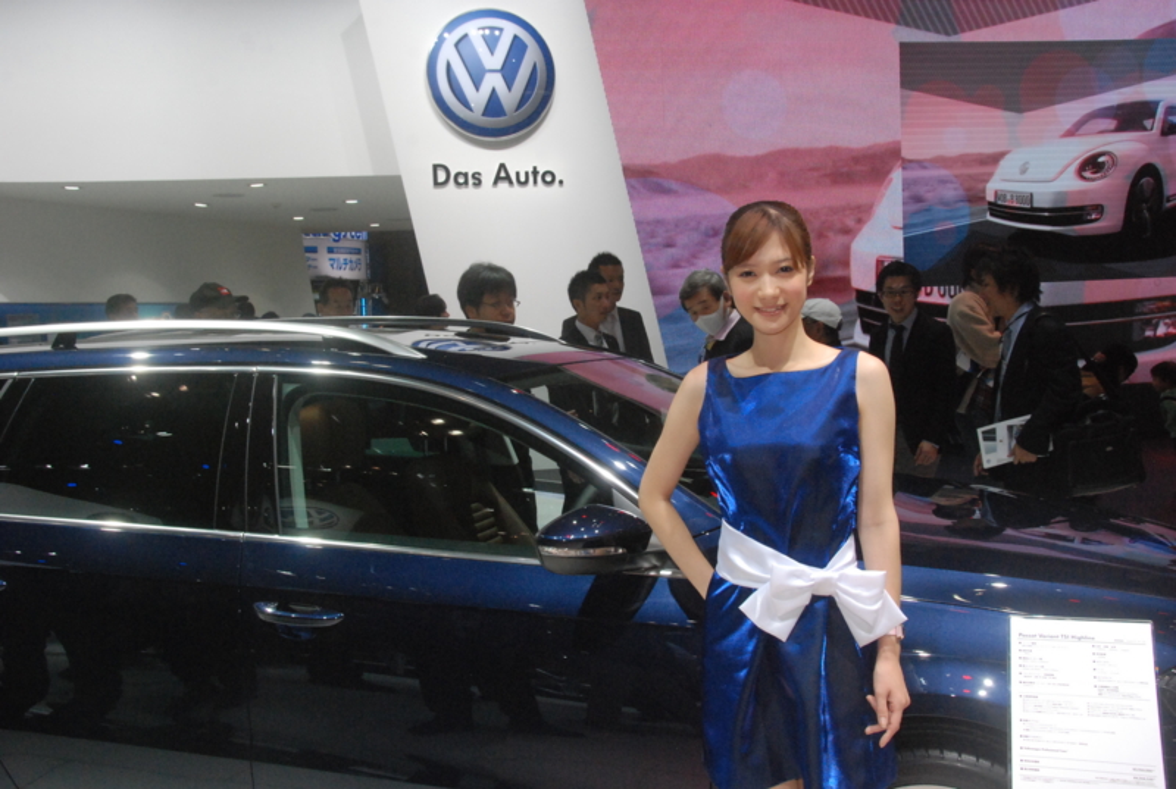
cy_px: 394
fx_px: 1277
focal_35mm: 39
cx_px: 588
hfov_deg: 49.5
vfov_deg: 34.4
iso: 1600
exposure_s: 1/200
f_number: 13
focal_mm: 26
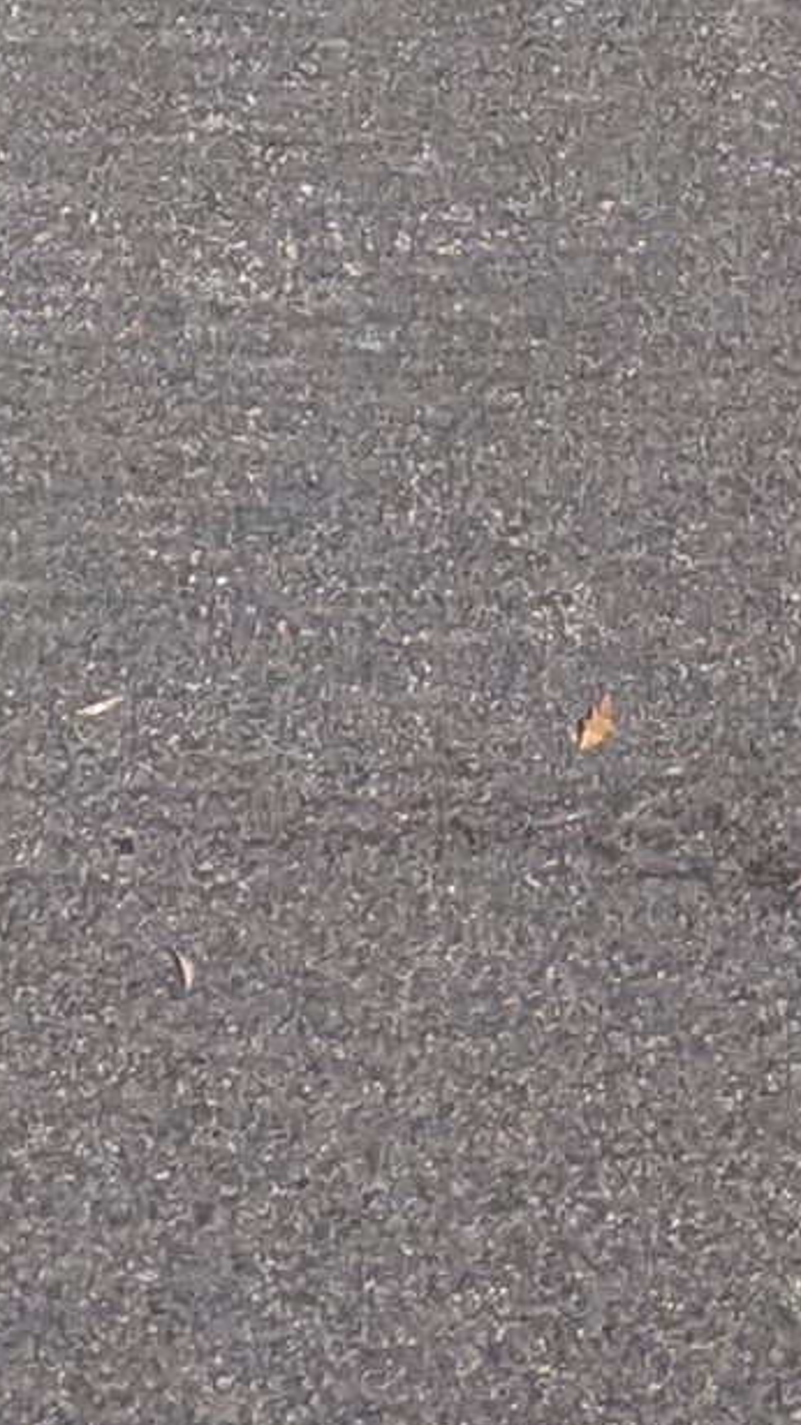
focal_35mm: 94
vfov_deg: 15.7
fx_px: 3553
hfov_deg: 12.8
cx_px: 657
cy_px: -1705
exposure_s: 1/4098
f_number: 2.2
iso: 46
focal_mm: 1.95
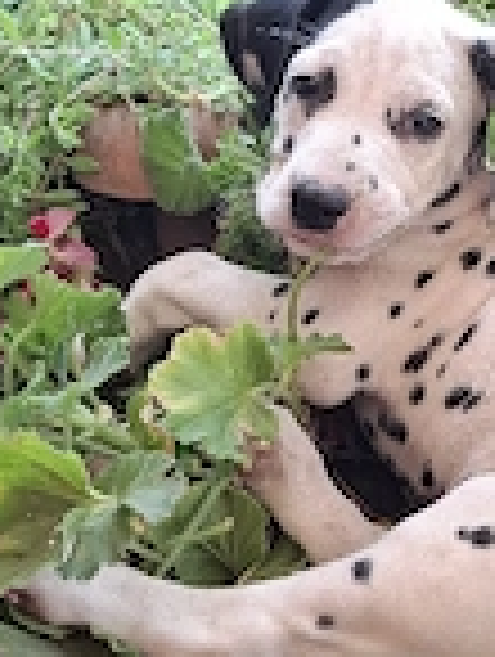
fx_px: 1198
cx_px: 436
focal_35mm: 63
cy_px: 302
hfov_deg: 22.8
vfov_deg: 30.7
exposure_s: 1/152
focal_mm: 5.54
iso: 50
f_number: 1.8
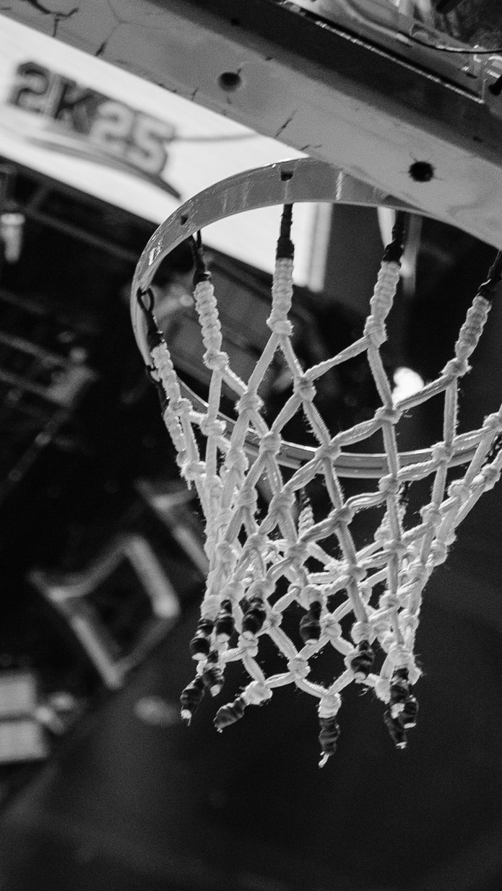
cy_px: 1280
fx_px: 2697
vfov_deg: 17.2
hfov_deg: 10.6
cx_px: 92
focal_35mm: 114
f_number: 1.4
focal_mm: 35
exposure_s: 1/640
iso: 800
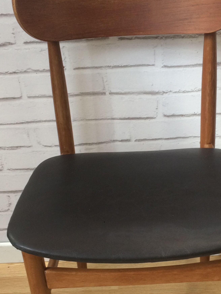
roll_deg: +5.9
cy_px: 190
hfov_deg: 27.0
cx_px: 131
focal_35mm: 54
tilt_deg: -34.2
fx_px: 460
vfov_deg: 35.3
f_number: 2.2
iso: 64
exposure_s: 1/100
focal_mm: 4.15
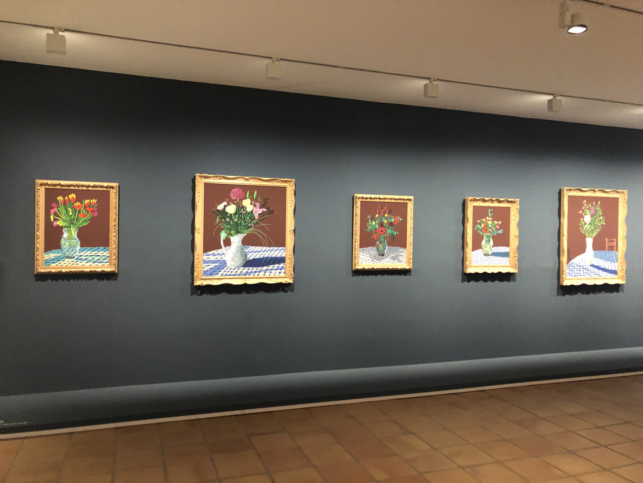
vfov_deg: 49.7
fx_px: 520
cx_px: 322
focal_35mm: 28
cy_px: 242
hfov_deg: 63.4
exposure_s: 1/5
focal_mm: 3.99
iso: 100
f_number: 1.8
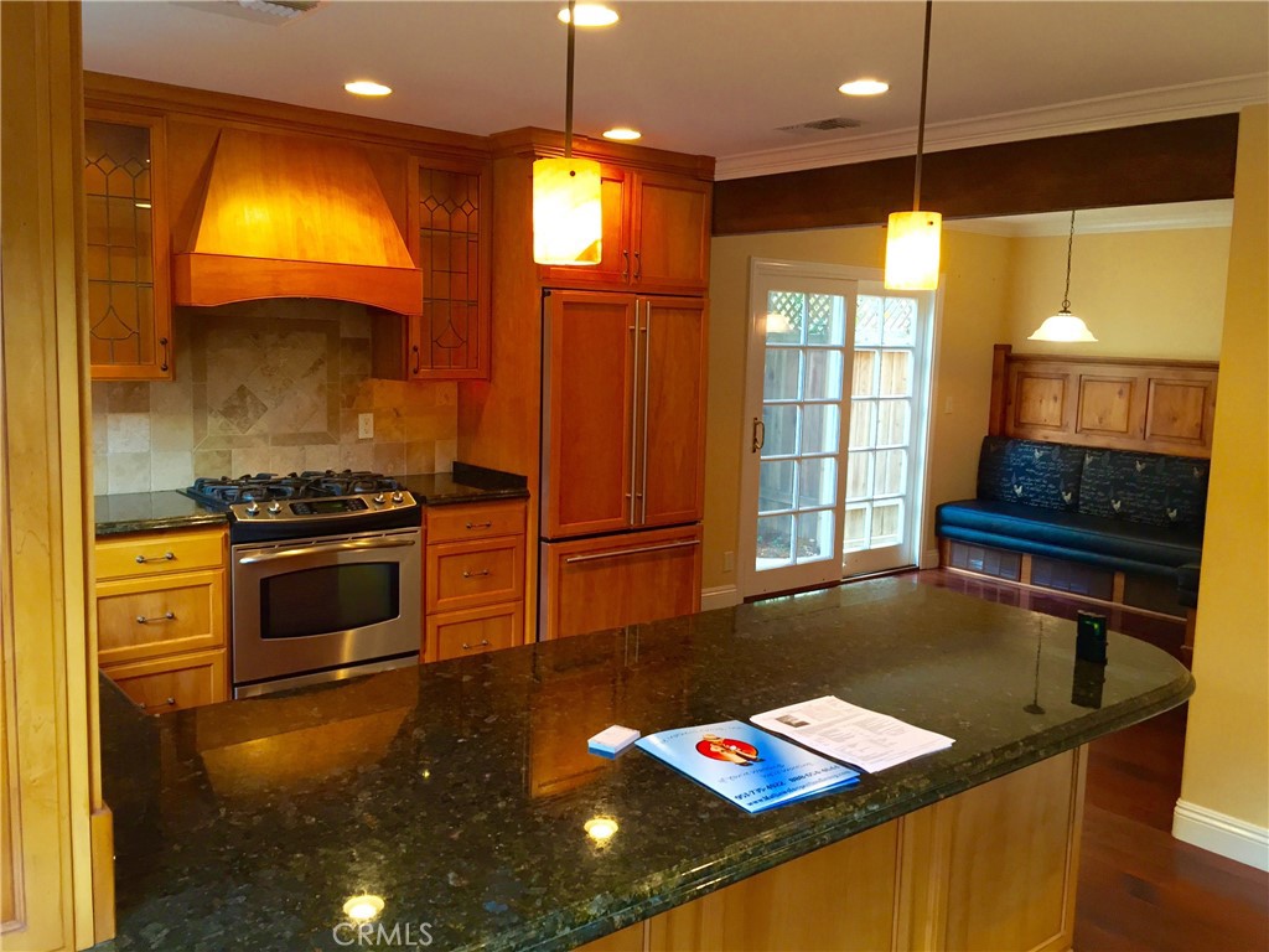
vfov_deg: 48.2
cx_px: 634
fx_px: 1063
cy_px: 476
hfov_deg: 61.7
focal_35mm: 29
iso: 125
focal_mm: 4.15
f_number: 2.2
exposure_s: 1/30
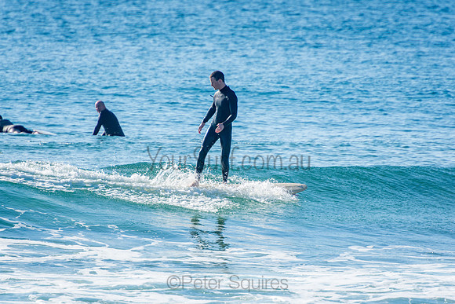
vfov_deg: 2.3
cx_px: 228
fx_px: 7585
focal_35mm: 600
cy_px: 152
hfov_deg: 3.4
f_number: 5.6
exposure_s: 1/1250
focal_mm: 400
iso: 200
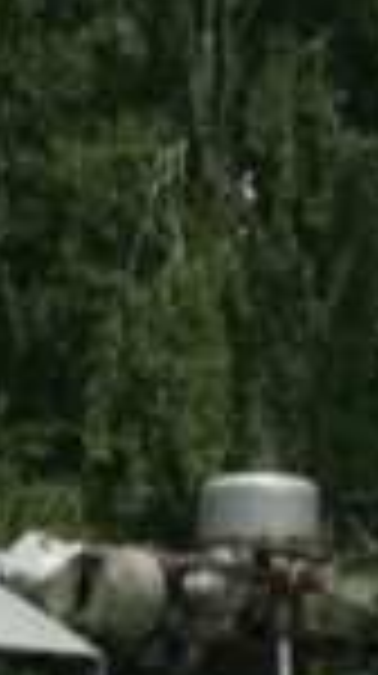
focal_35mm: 429
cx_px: 45
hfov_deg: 2.8
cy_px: 1336
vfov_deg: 5.0
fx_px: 7670
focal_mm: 40
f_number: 9
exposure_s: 1/800
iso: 1250
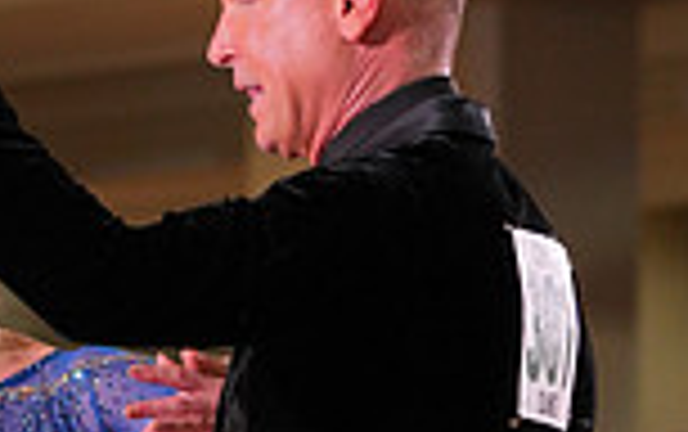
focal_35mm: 379
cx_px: 133
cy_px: 958
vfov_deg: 3.4
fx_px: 7114
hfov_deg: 5.5
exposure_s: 1/500
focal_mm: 98
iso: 1600
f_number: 4
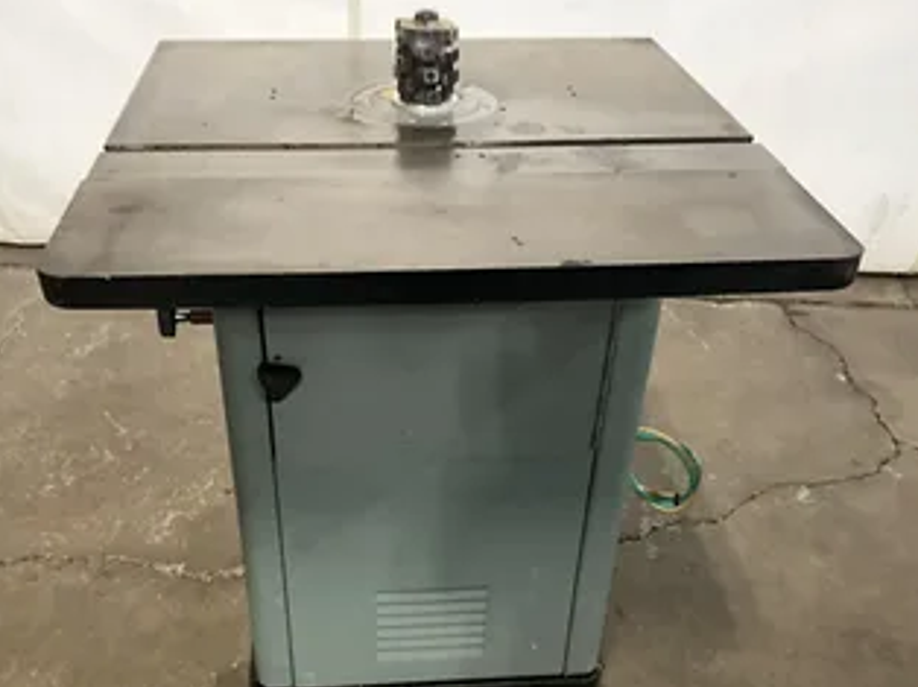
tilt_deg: -35.8
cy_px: 433
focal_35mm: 37
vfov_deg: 38.4
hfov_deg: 50.1
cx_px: 424
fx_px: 980
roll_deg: -1.5
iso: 320
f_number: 1.8
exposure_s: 1/38
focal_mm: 3
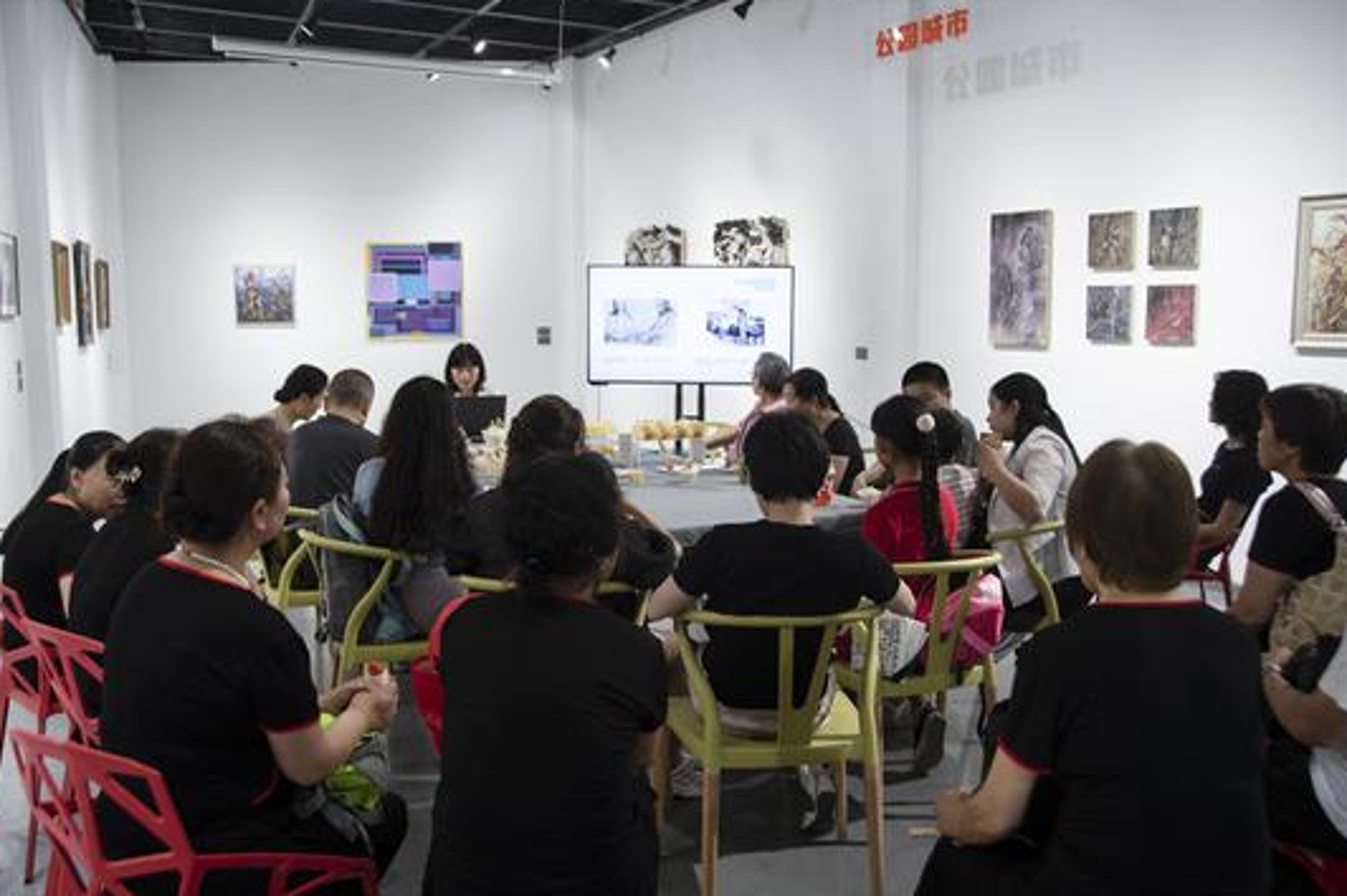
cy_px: 448
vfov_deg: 42.3
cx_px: 661
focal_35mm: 31
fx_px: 1159
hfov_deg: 60.3
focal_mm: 20
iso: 400
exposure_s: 1/100
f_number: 3.5
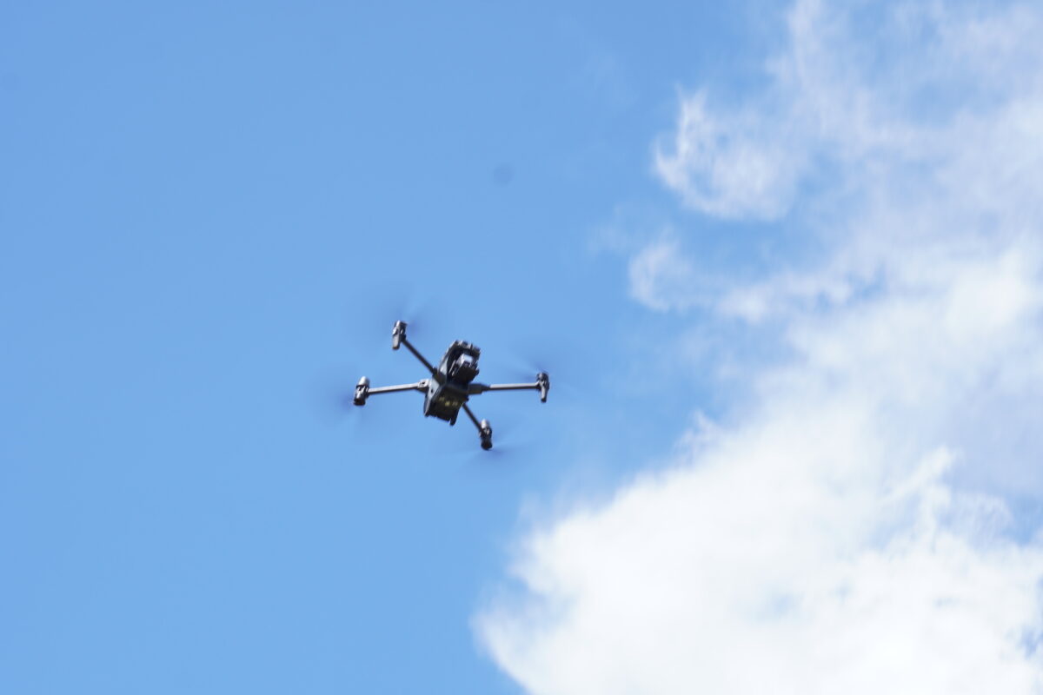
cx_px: 522
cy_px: 348
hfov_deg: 22.6
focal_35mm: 90
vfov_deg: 15.2
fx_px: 2607
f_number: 8
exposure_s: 1/160
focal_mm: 60
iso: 100
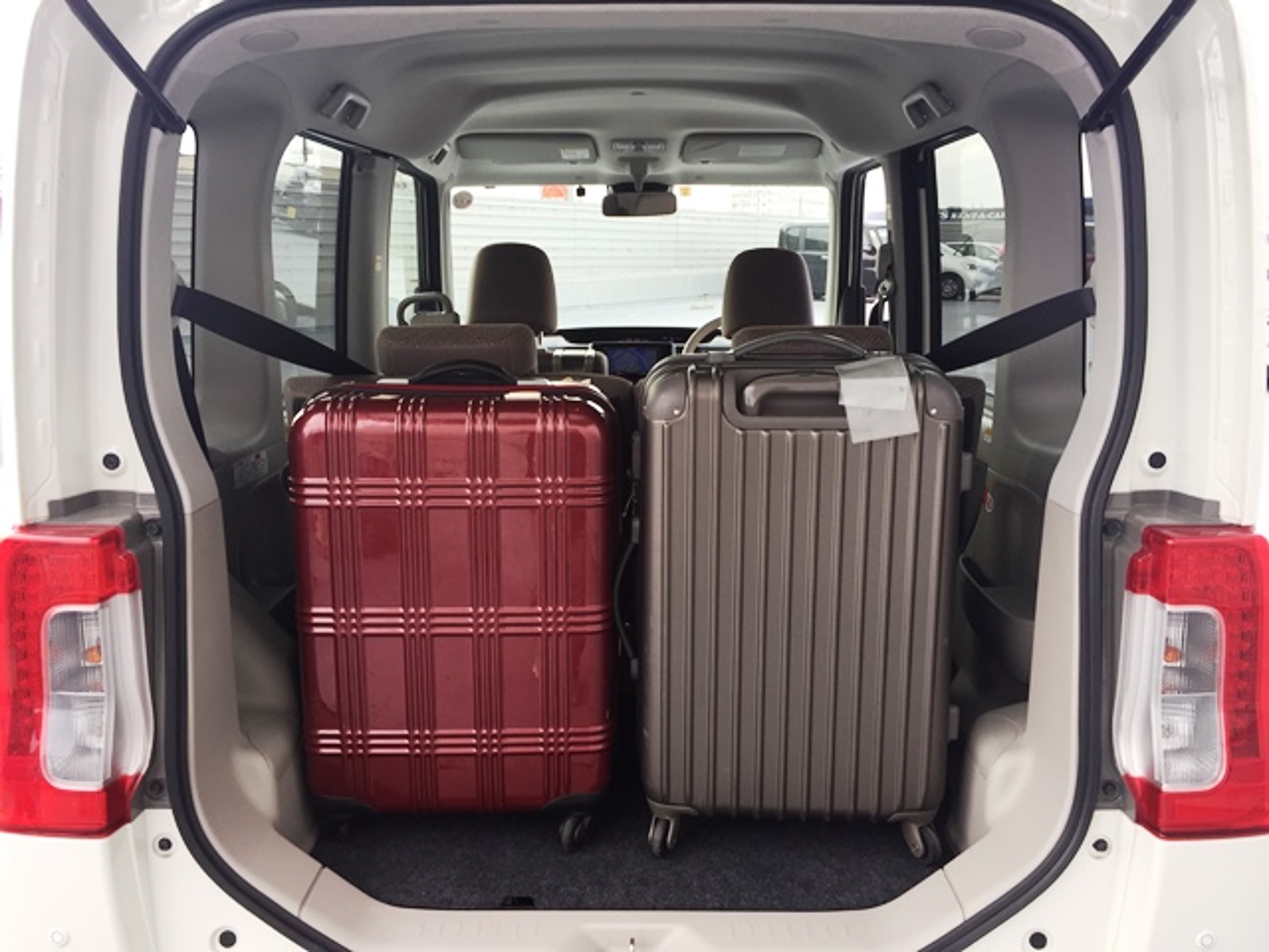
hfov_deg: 61.7
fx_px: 1063
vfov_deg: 48.2
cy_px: 476
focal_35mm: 29
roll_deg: -1.2
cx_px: 634
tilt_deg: -13.9
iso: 32
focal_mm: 4.15
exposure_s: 1/132
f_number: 2.2
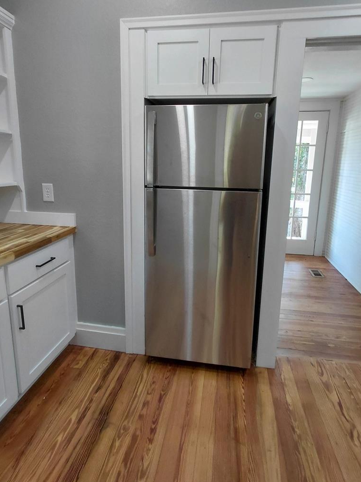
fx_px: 264
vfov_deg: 84.4
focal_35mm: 19
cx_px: 190
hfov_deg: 68.6
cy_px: 217
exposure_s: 1/60
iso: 125
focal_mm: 1.64
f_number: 2.2
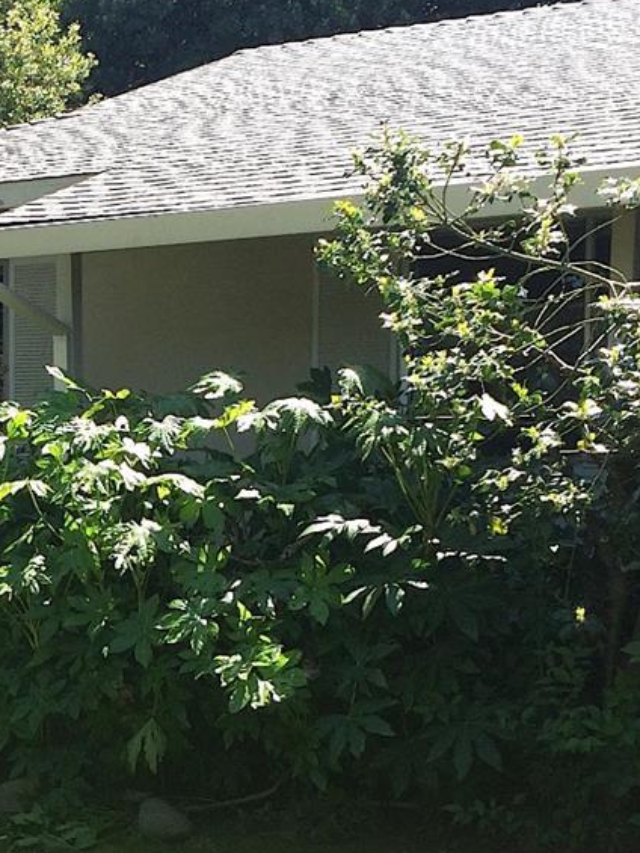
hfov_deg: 18.7
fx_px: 1897
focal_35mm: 77
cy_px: 586
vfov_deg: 25.2
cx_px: 14
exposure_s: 1/733
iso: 32
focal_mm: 4.15
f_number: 2.2
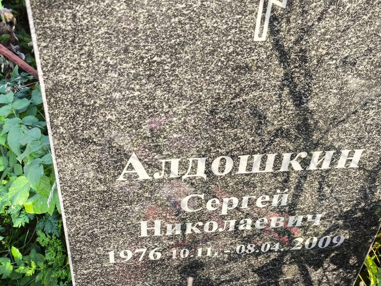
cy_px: 142
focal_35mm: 53
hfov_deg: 36.2
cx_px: 193
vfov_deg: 27.5
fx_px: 584
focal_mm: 4.71
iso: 100
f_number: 1.7
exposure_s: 1/100
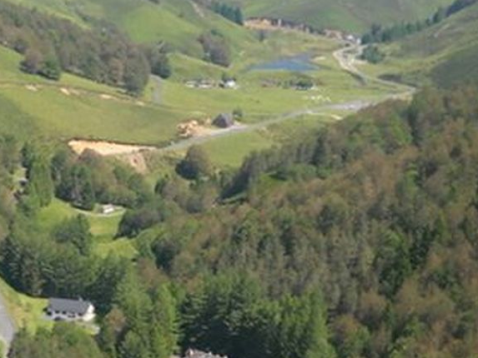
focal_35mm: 103
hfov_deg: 18.9
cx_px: 91
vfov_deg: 14.4
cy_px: 203
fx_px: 1423
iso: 64
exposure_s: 1/148
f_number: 5.5
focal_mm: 6.72
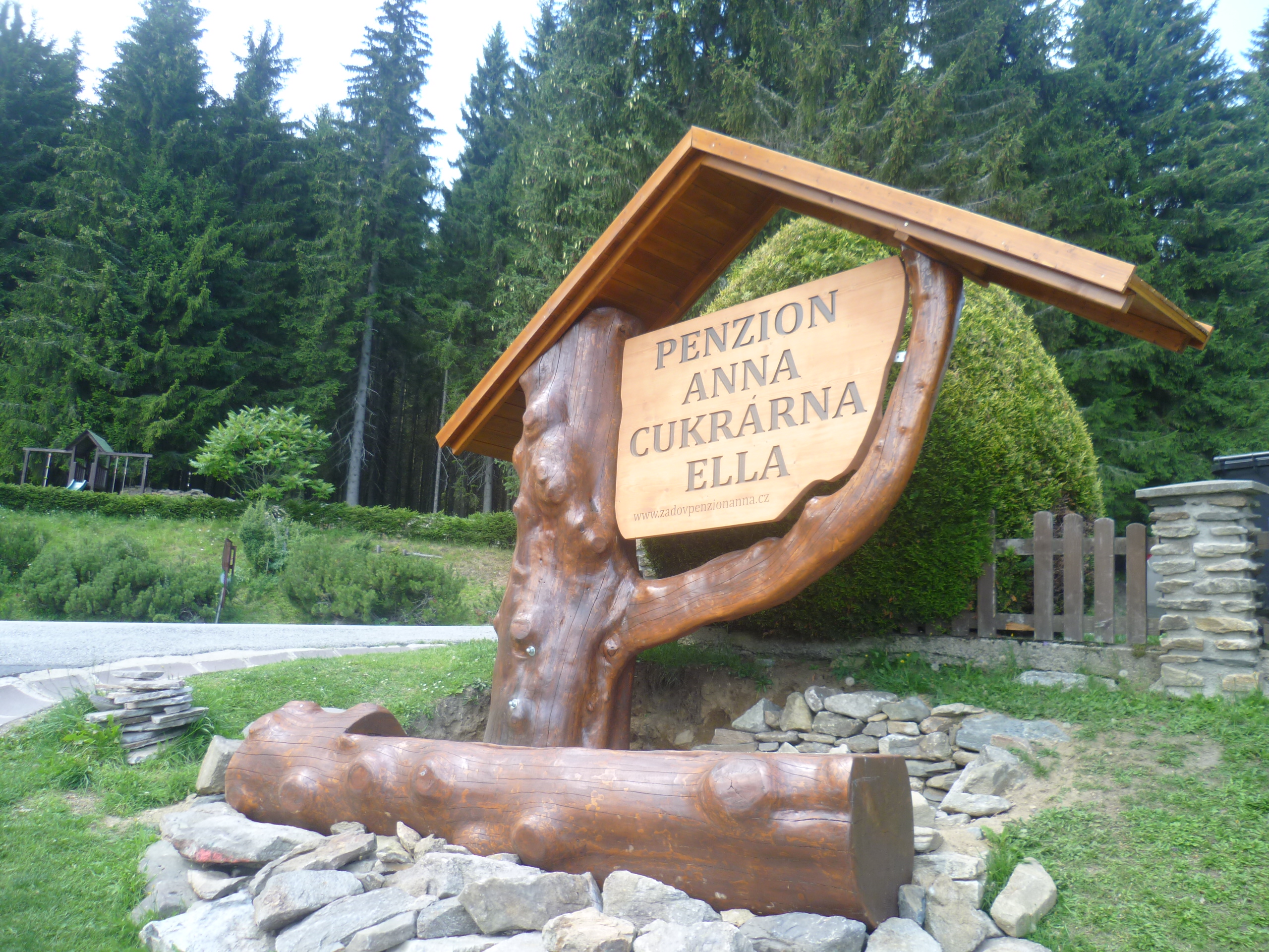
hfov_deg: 63.4
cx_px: 634
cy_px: 476
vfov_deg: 49.7
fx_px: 1026
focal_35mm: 28
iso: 80
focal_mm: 5
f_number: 2.8
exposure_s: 1/125
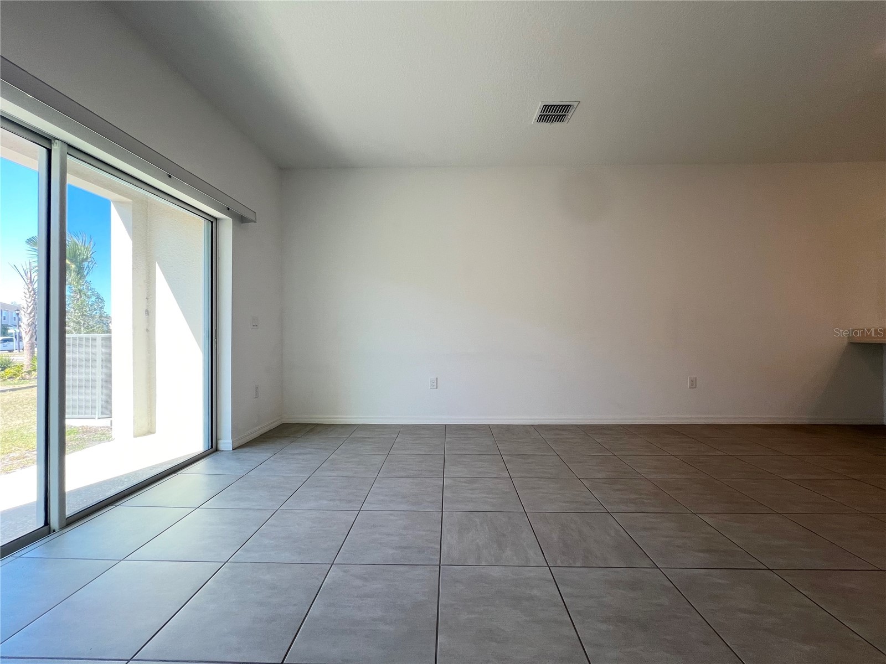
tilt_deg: -0.2
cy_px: 332
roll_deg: +0.4
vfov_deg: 89.9
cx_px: 443
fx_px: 333
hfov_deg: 106.2
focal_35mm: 13
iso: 64
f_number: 1.8
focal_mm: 1.57
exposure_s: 1/120
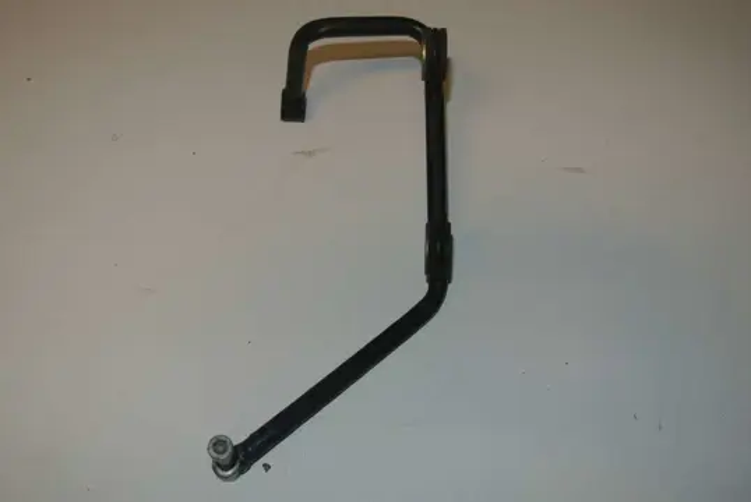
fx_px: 752
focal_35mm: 36
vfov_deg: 37.0
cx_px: 376
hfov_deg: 53.1
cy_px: 251
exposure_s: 1/60
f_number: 4
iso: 200
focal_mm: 13.6
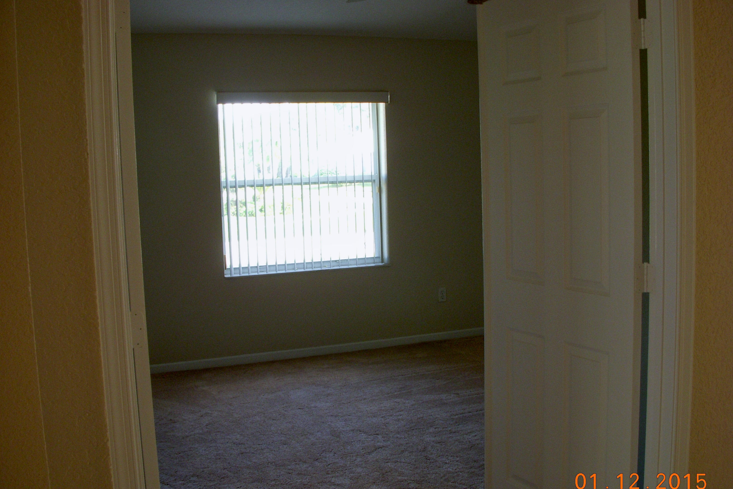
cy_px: 261
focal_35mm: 40
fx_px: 814
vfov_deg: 33.4
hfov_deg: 48.5
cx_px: 367
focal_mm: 6.3
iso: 100
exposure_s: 1/30
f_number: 3.3
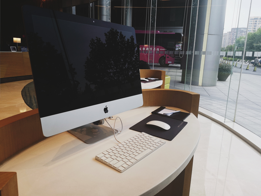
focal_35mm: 27
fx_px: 204
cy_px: 98
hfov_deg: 65.3
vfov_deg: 51.4
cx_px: 130
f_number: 1.8
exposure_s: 1/107
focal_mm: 3.95
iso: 50
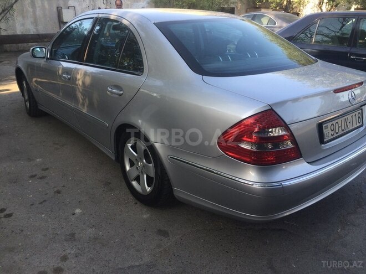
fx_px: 307
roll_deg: -0.2
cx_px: 183
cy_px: 137
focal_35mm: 29
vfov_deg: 48.2
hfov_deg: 61.7
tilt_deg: -21.8
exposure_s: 1/232
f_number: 2.2
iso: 32
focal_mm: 4.15
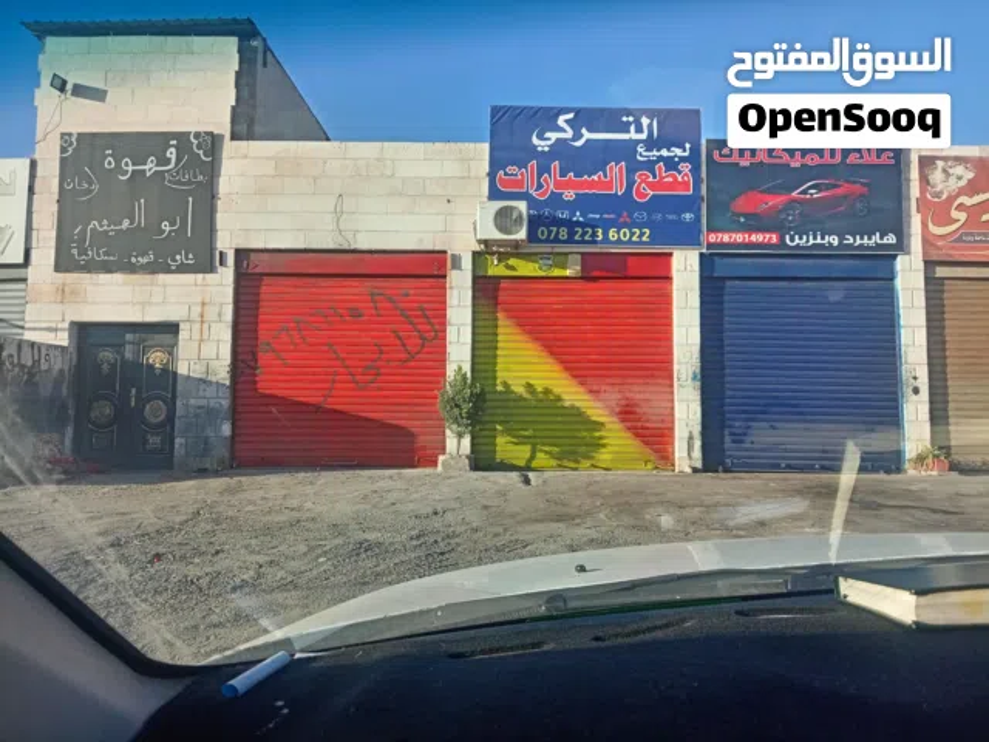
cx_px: 494
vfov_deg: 53.1
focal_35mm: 26
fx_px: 743
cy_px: 371
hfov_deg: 67.3
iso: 104
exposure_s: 1/461
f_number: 1.8
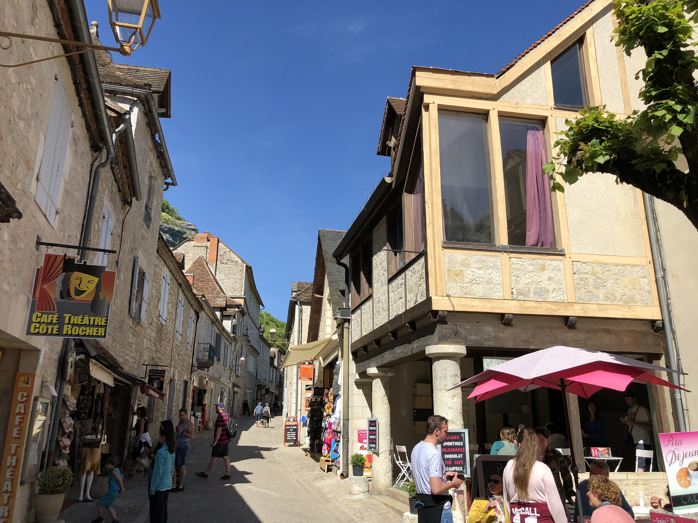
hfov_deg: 63.4
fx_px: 565
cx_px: 349
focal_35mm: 28
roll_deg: +0.3
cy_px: 262
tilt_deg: +17.2
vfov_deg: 49.7
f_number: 1.8
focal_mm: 4
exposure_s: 1/2000
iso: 20
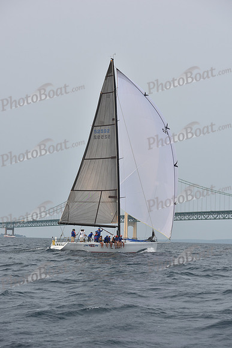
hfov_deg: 17.1
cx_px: 116
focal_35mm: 80
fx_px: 773
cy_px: 174
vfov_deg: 25.4
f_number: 7.1
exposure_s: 1/1000
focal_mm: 80
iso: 250
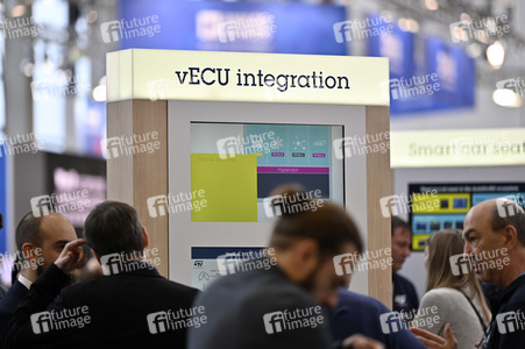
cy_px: 174
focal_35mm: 185
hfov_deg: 11.1
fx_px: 2696
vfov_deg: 7.4
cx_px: 262
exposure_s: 1/250
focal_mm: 185
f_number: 2.8
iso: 250
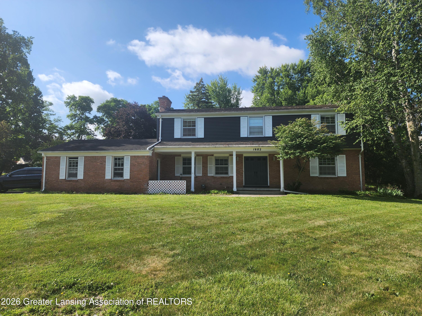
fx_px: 280
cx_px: 211
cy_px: 158
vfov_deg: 58.9
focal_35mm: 23
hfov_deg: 73.9
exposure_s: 1/895
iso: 12
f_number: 1.8
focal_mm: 6.4
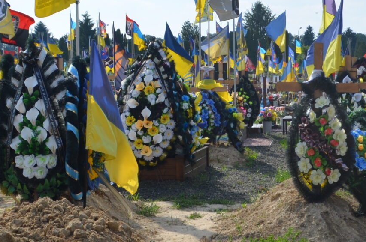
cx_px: 292
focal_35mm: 81
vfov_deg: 16.8
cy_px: 113
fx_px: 822
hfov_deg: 24.7
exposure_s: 1/320
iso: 100
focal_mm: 18
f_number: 9
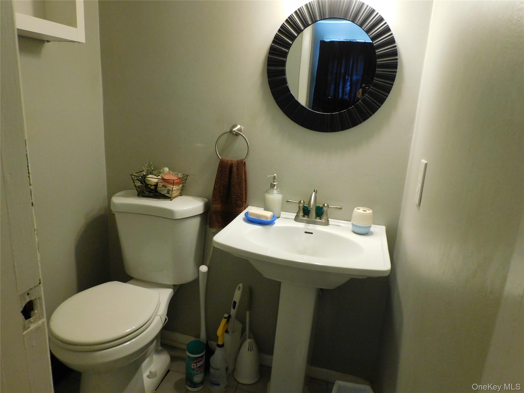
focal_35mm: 24
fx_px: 363
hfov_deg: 71.6
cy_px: 196
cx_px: 262
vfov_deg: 56.8
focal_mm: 4.3
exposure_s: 1/30
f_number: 3.3
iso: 400
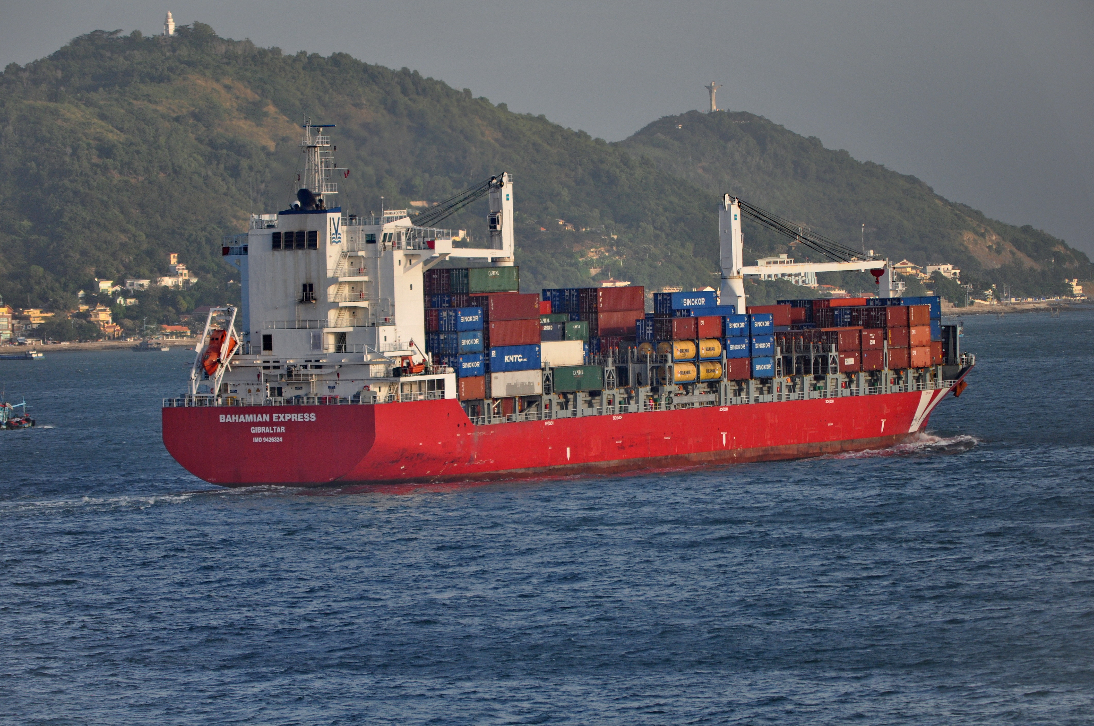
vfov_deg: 5.2
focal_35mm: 262
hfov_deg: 7.9
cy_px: 363
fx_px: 7966
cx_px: 547
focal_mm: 175
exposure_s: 1/250
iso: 400
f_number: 5.3
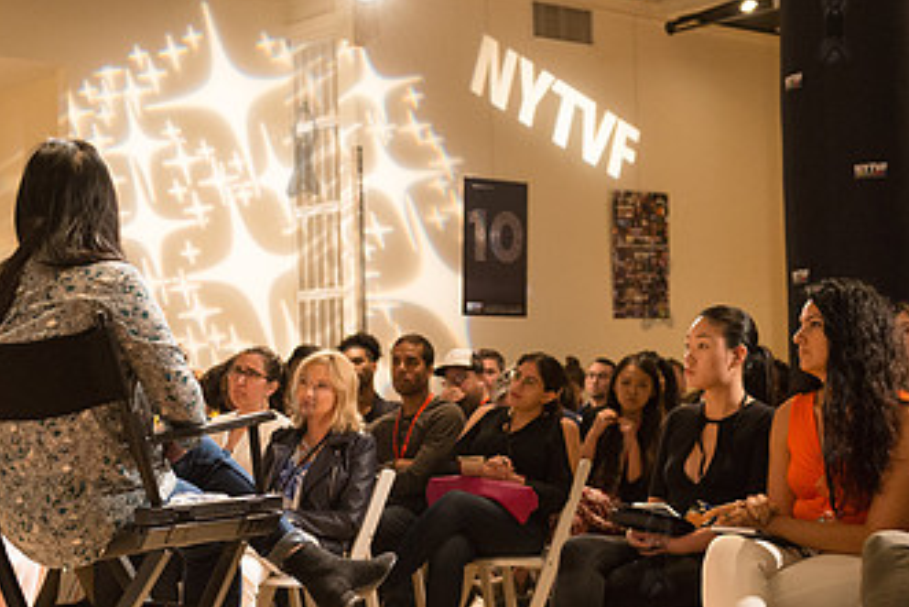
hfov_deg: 28.6
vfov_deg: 19.4
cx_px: 302
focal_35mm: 70
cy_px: 413
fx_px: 1768
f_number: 4
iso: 2500
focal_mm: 40
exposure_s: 1/125
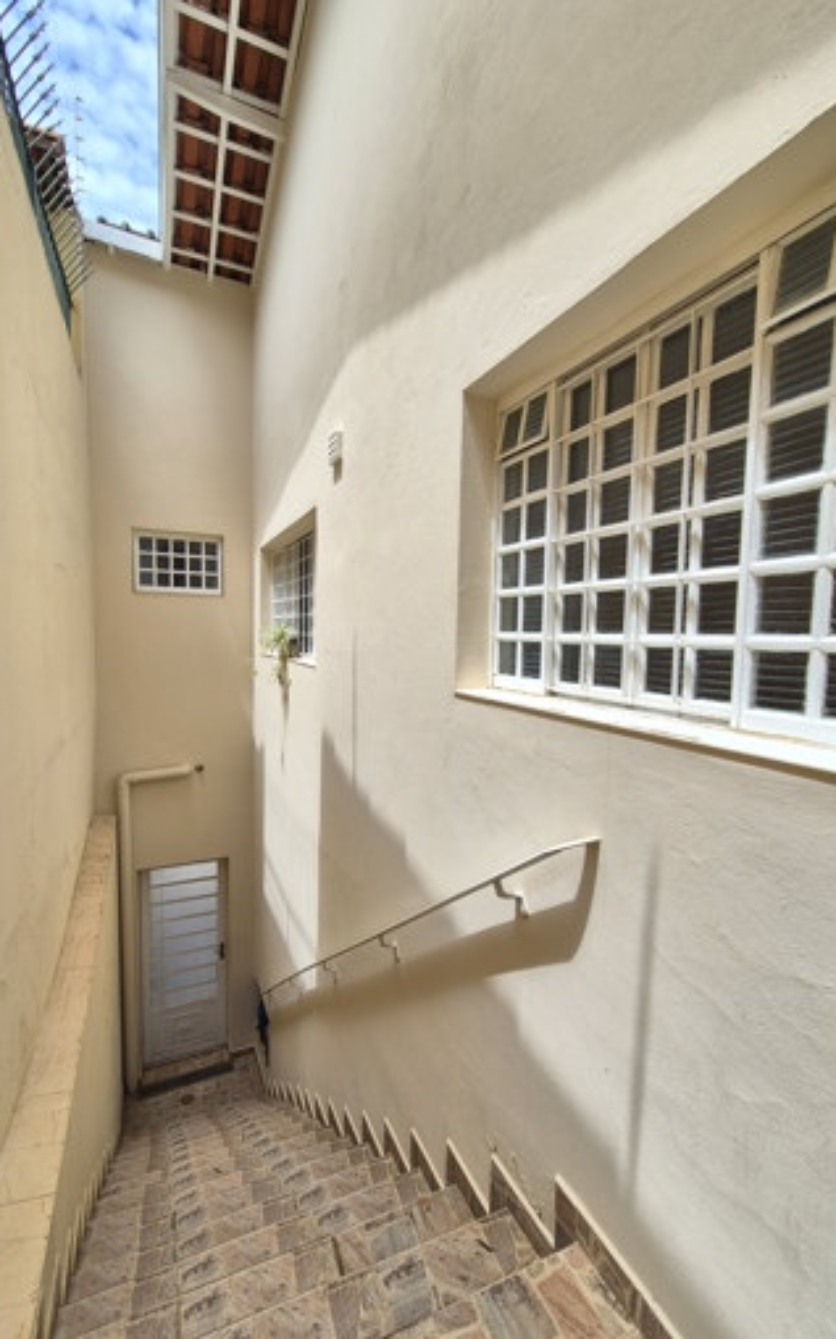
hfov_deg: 78.6
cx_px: 423
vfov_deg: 105.3
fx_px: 510
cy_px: 675
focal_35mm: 14
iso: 50
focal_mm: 2.2
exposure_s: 1/844
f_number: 2.2
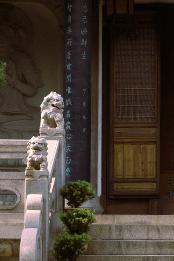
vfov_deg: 9.6
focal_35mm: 212
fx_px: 1537
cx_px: 211
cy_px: -58
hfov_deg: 6.4
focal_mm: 70
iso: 500
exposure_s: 1/320
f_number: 11
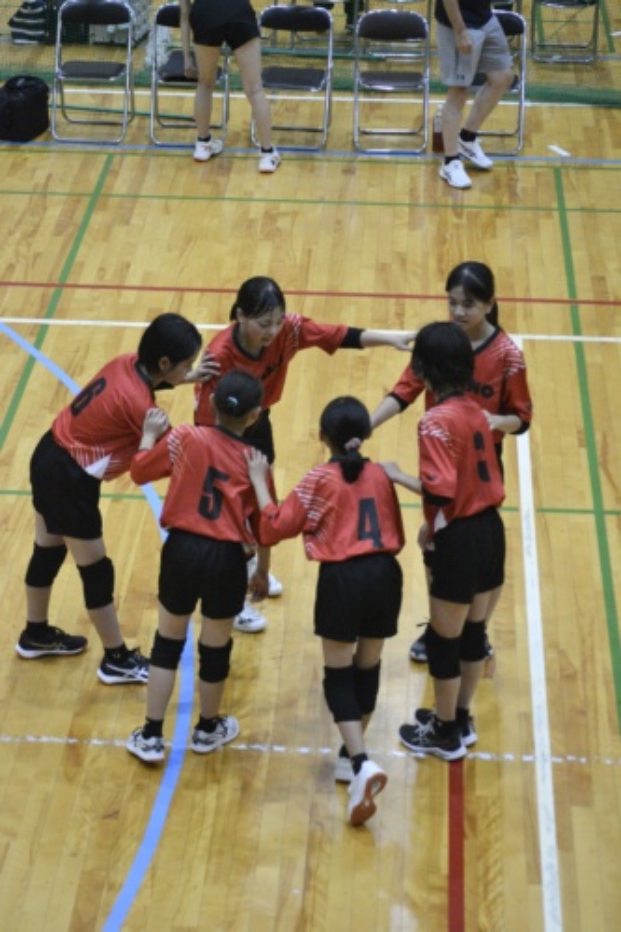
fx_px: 2524
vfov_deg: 20.9
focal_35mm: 98
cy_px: 466
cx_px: 310
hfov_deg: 14.0
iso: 3200
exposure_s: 1/200
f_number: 4.2
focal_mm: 65
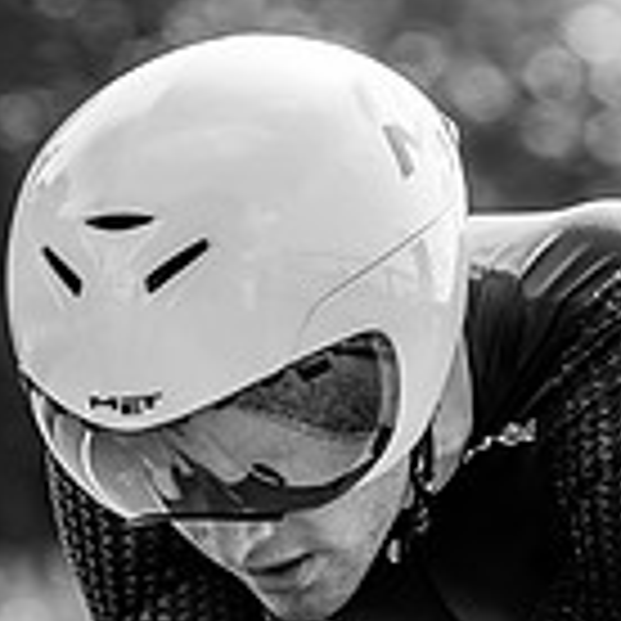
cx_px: 96
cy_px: 784
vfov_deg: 3.0
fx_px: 11650
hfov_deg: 3.1
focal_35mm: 574
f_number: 3.2
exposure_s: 1/1000
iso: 160
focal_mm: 108
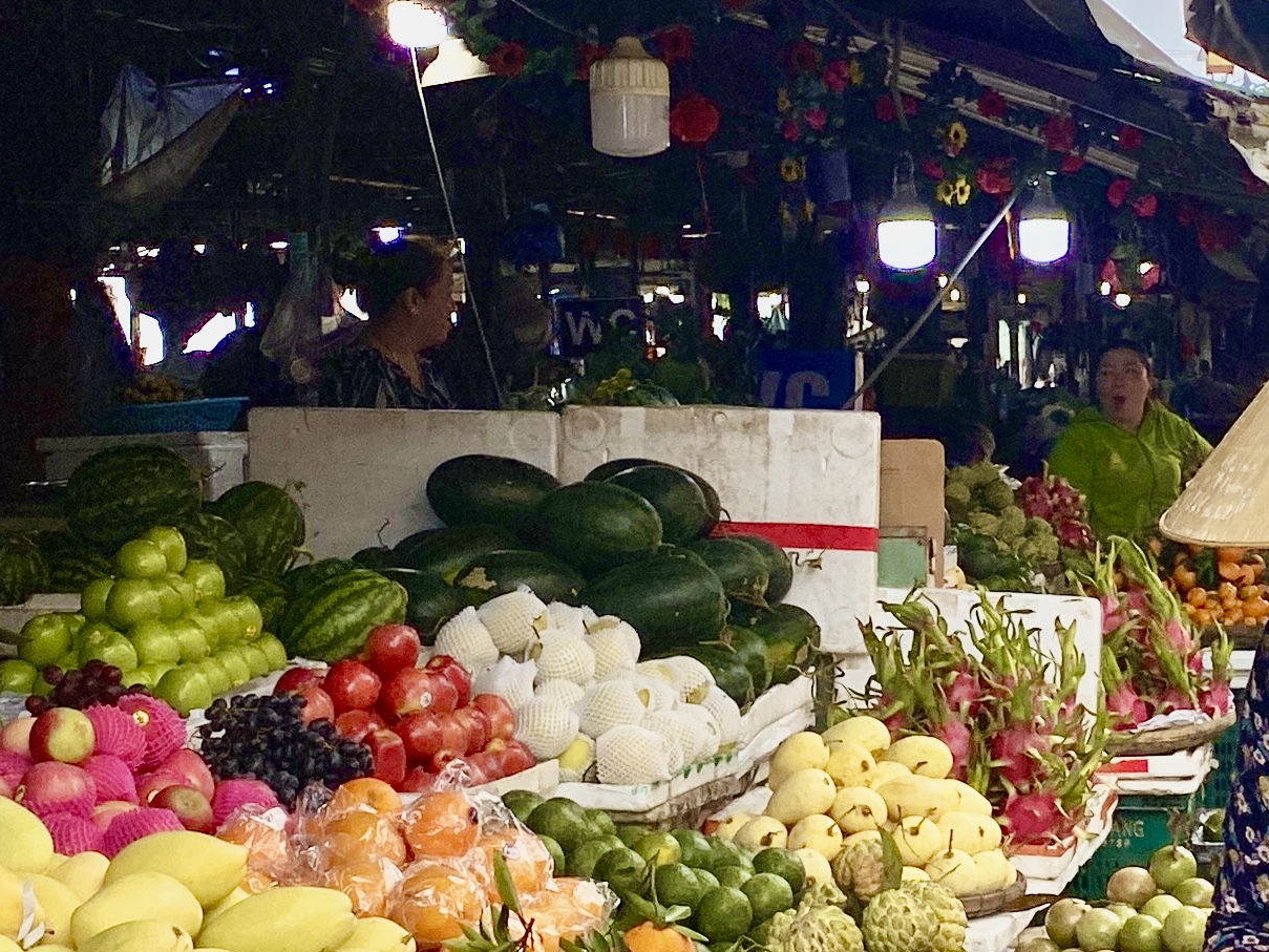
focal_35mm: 66
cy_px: 645
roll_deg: +0.9
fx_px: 2420
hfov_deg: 29.4
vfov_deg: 22.2
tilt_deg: -2.9
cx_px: 611
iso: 32
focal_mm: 4.25
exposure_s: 1/1866
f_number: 1.8
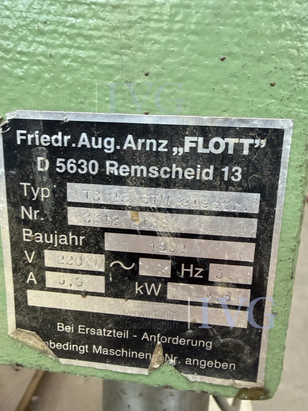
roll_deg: -1.7
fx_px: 308
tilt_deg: -9.8
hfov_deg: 53.1
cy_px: 206
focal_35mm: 26
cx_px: 154
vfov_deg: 67.3
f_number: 2.2
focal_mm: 2.22
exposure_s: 1/60
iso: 400
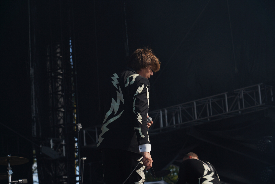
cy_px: 92
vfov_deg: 13.0
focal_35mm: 105
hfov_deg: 19.5
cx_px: 138
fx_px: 802
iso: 100
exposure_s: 1/320
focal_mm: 105
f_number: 6.3
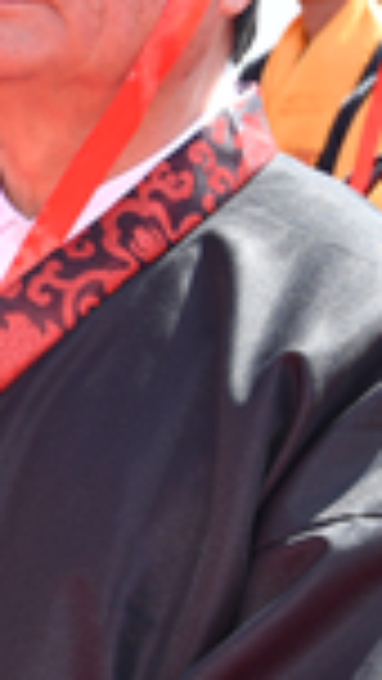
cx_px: -813
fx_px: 2988
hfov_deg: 6.6
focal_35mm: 166
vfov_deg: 13.0
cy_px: 322
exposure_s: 1/160
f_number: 6.3
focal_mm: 30
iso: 125
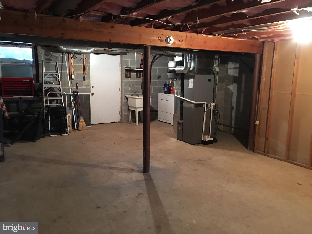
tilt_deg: -8.7
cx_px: 156
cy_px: 117
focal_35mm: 29
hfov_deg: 61.7
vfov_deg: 48.2
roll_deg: -2.0
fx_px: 261
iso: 80
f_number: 2.2
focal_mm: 4.15
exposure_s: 1/4
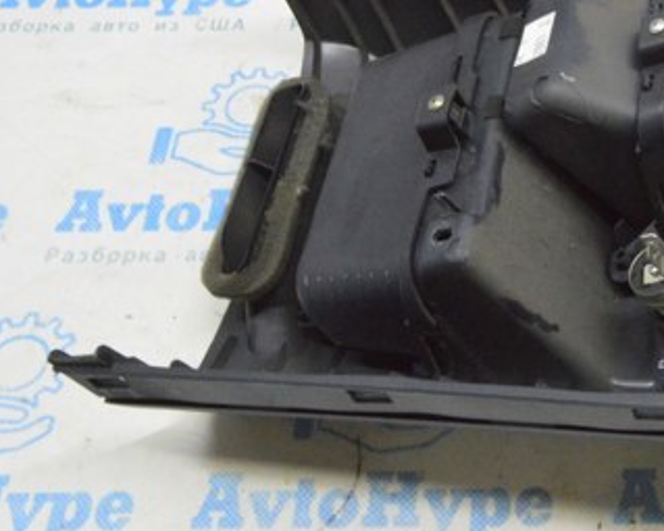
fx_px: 1218
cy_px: 126
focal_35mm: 62
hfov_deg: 28.9
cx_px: 631
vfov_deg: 24.3
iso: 6400
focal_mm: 22
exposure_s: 1/15
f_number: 20
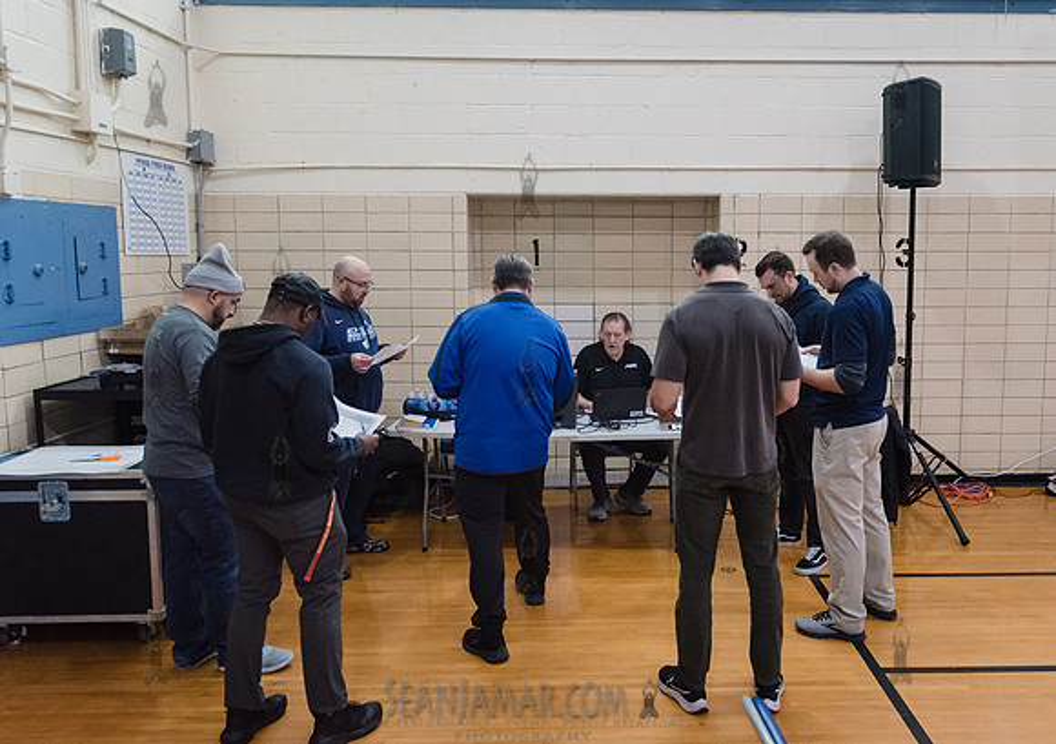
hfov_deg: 64.8
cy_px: 332
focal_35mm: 28
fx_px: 824
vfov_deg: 48.5
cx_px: 618
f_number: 3.2
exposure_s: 1/200
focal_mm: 24
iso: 5000
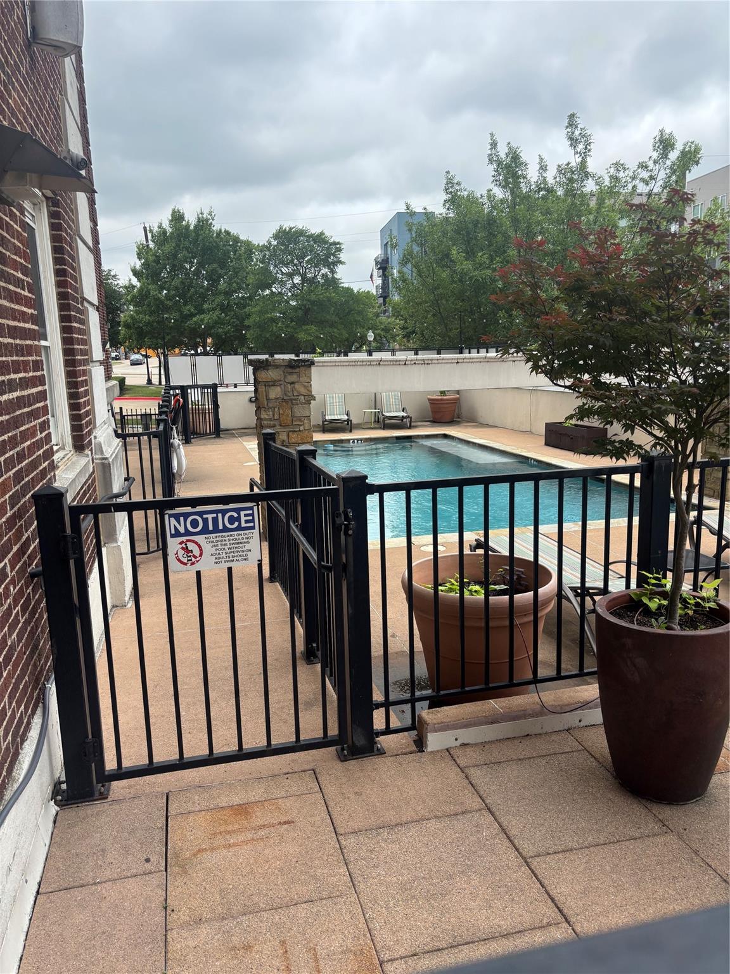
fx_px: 731
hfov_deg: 53.1
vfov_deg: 67.3
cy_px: 487
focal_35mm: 26
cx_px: 365
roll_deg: +0.1
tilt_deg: -10.8
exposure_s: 1/1876
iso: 50
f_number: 1.6
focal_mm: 5.96
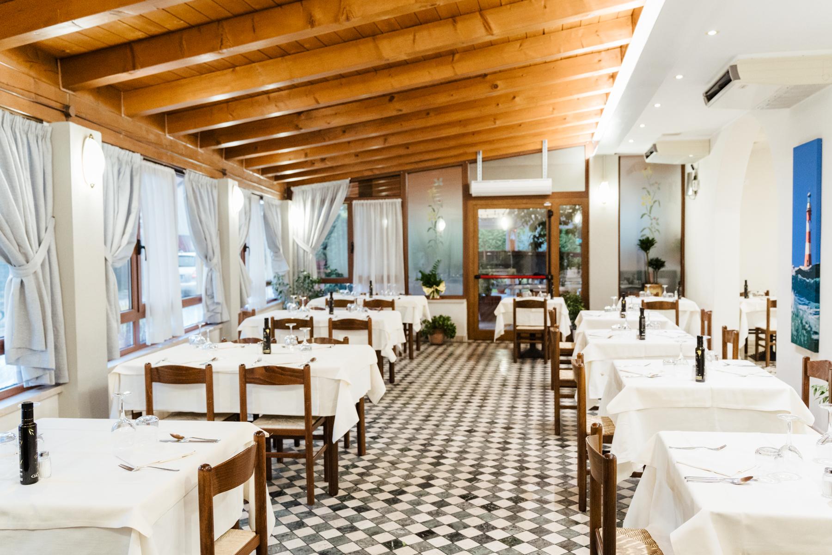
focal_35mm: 29
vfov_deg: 44.9
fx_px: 671
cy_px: 278
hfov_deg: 63.6
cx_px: 416
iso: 5000
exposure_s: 1/160
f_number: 4
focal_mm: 28
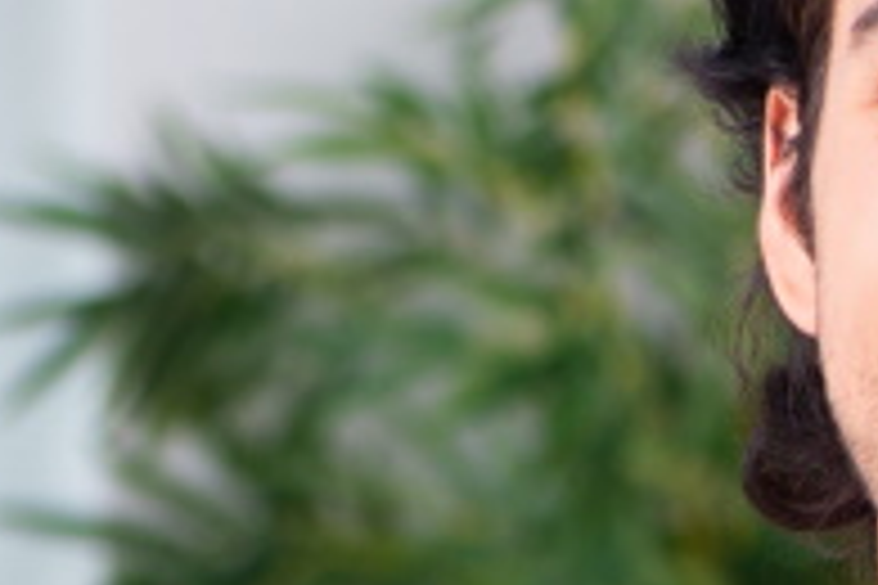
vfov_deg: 2.4
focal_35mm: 581
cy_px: 934
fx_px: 14169
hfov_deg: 3.5
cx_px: 1499
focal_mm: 105
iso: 125
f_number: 5
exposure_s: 1/80
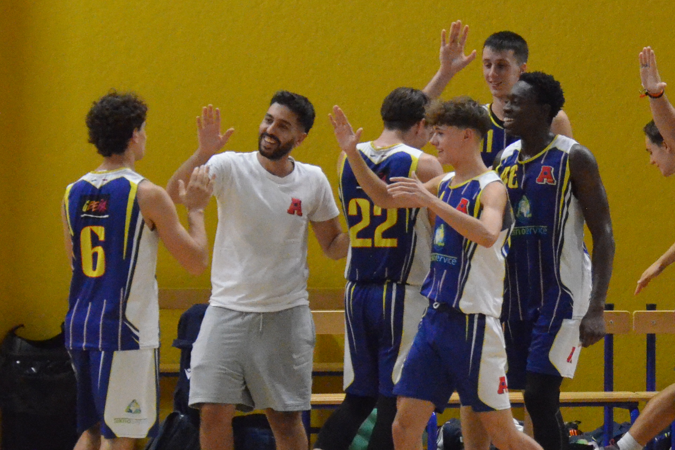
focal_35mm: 123
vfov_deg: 11.1
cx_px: 338
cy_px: 225
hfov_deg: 16.7
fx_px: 2306
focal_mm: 82
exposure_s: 1/400
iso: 6400
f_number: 5.6
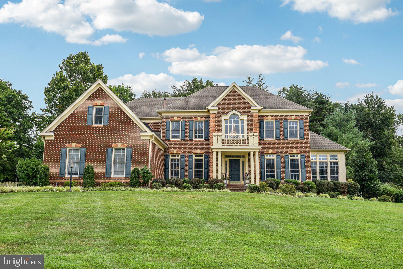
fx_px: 347
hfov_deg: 60.3
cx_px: 202
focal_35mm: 31
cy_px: 134
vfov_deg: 42.4
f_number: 8
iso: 400
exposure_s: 1/1600
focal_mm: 31
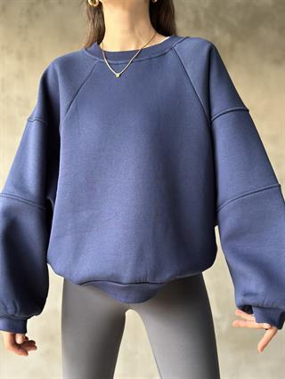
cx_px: 142
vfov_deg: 39.6
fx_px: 526
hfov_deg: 30.3
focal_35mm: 48
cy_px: 190
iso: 400
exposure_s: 1/40
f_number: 1.78
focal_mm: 6.86
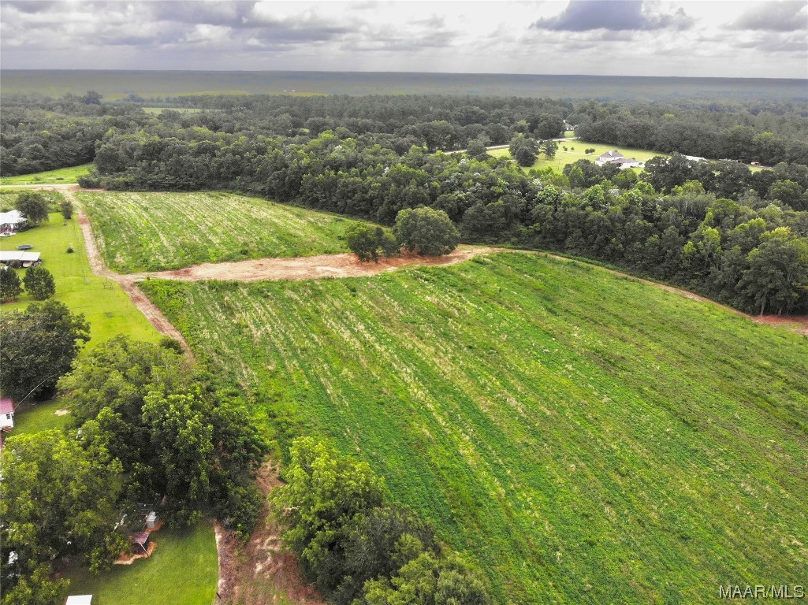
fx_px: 560
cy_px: 302
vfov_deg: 56.8
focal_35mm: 24
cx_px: 404
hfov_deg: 71.6
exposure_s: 1/640
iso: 100
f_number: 2.8
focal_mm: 4.5
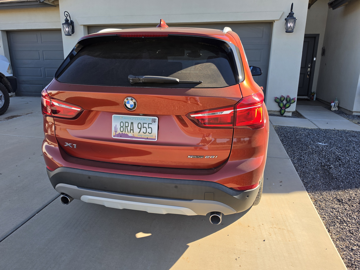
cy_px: 135
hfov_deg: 73.9
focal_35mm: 23
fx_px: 239
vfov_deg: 58.9
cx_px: 180
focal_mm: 6.5
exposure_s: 1/3177
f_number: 1.4
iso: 64
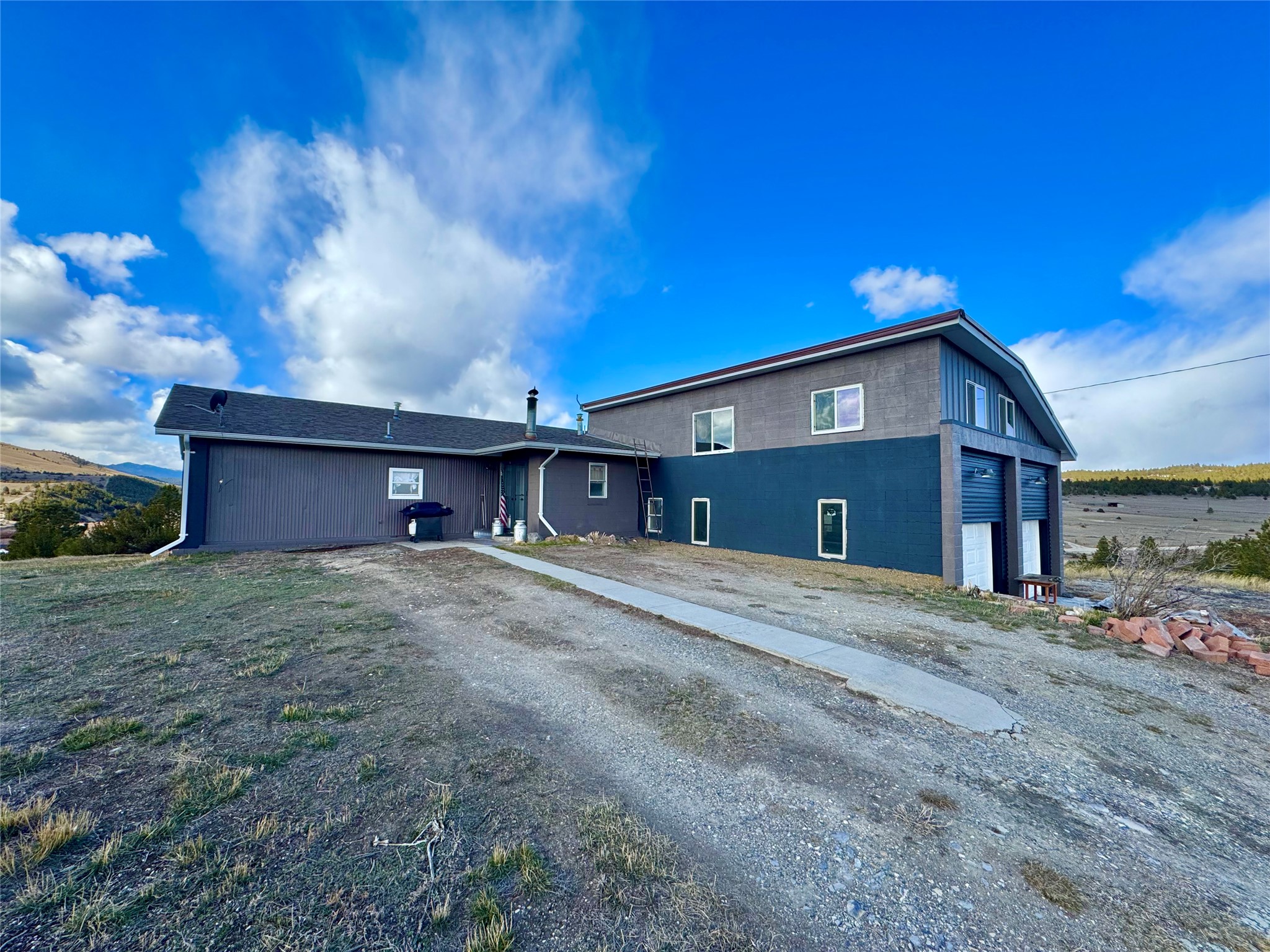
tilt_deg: +2.6
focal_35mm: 14
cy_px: 476
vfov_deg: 85.7
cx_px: 635
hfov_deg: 102.1
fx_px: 514
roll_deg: -1.1
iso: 50
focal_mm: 2.22
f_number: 2.2
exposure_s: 1/1178
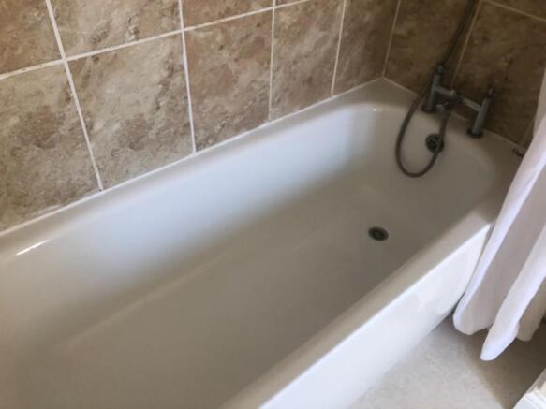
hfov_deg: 63.5
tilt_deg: -42.6
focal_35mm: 28
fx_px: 442
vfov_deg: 49.7
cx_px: 273
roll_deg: -2.1
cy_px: 204
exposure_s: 1/33
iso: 40
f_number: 1.8
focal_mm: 4
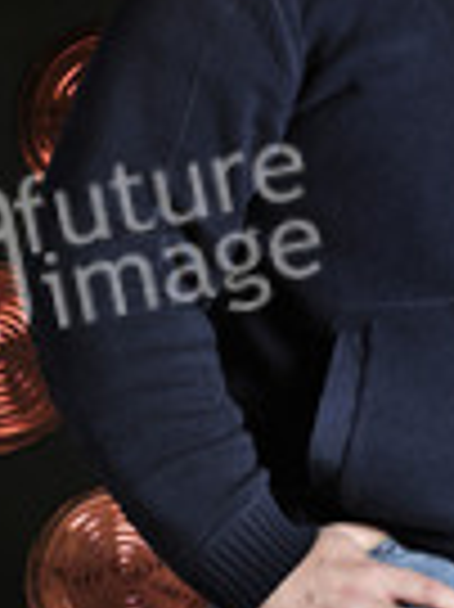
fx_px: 3503
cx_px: 580
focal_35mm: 200
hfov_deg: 7.3
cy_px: 27
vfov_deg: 9.8
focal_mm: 70
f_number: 5
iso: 400
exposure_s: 1/100
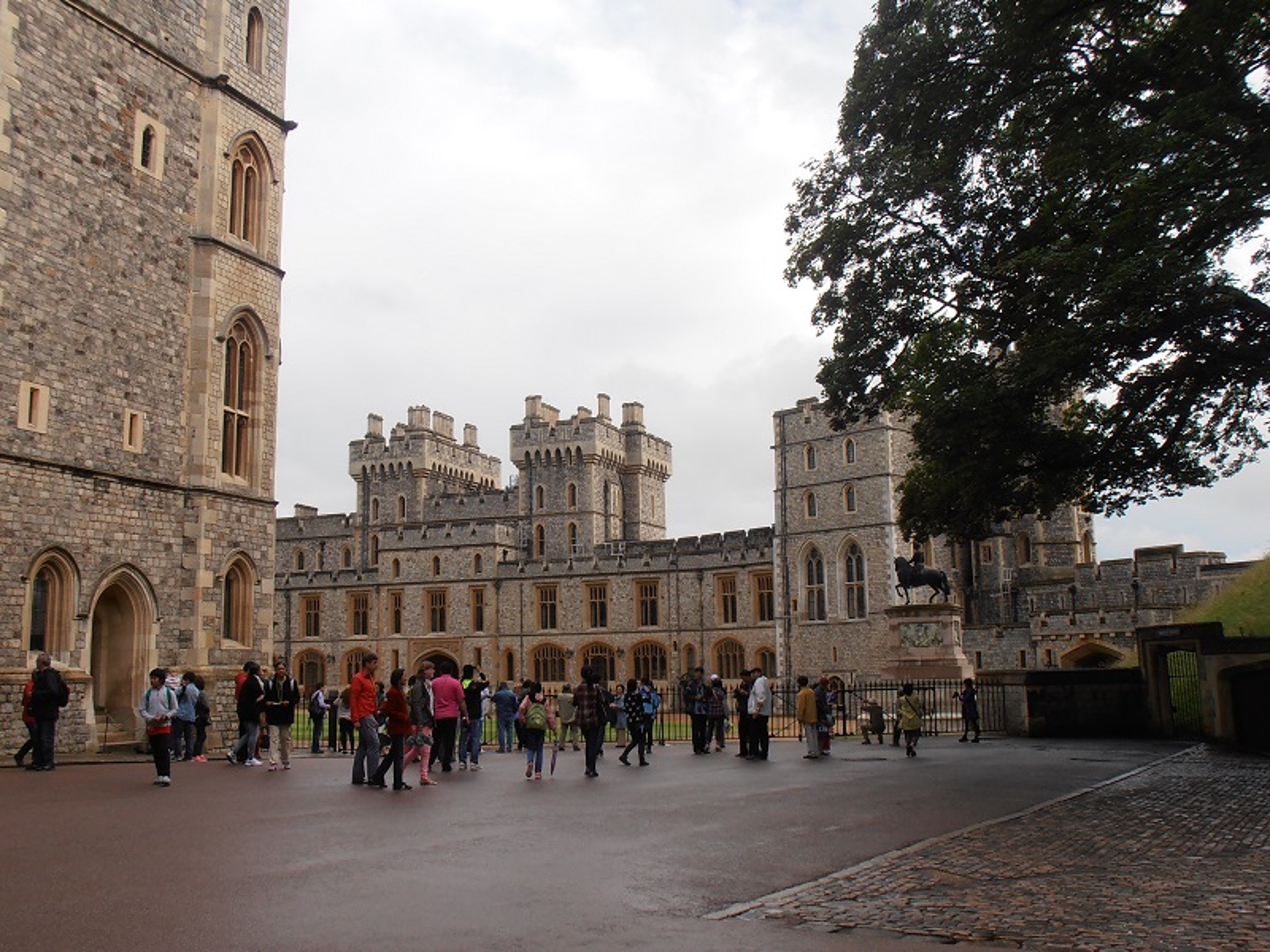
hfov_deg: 50.1
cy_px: 476
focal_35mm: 37
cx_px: 635
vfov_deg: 38.7
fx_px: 1357
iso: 80
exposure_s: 1/100
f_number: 9.9
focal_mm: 6.61
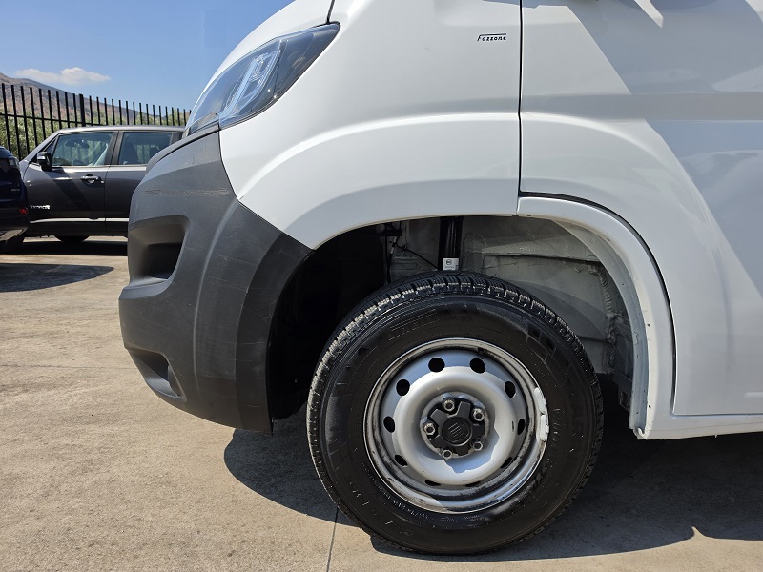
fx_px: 507
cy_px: 286
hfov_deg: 73.9
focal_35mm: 23
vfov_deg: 58.9
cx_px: 382
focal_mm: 6.5
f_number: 1.4
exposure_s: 1/7939
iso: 64
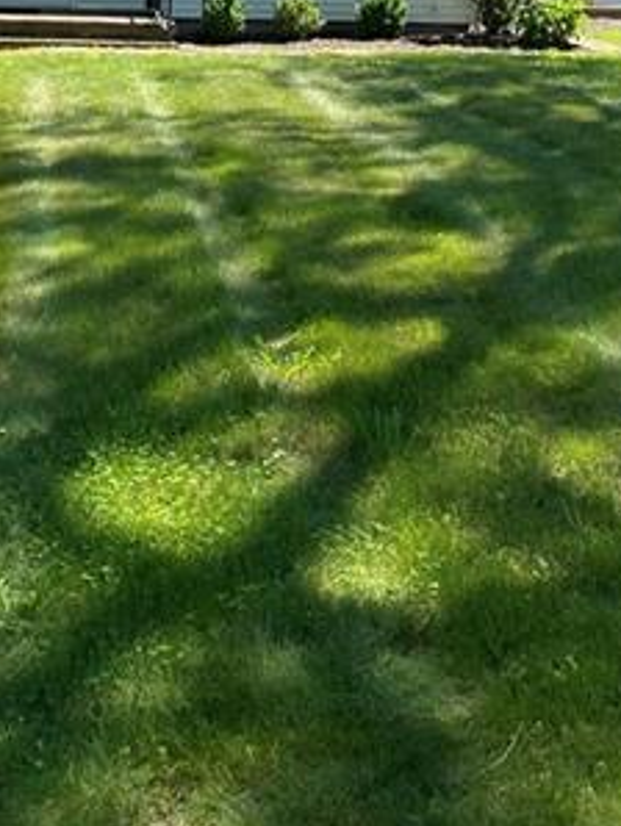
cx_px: 219
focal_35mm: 67
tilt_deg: +6.4
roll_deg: -0.5
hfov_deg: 21.9
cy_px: -144
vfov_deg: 26.1
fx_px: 1600
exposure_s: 1/1395
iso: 32
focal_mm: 4.25
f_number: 1.8
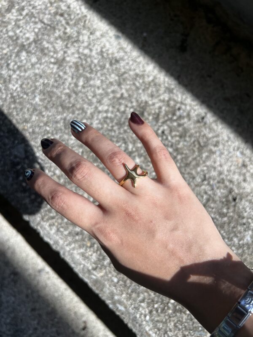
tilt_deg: -72.5
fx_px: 253
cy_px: 168
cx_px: 126
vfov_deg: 67.3
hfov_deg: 53.1
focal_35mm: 26
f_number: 1.5
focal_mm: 5.7
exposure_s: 1/2404
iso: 50
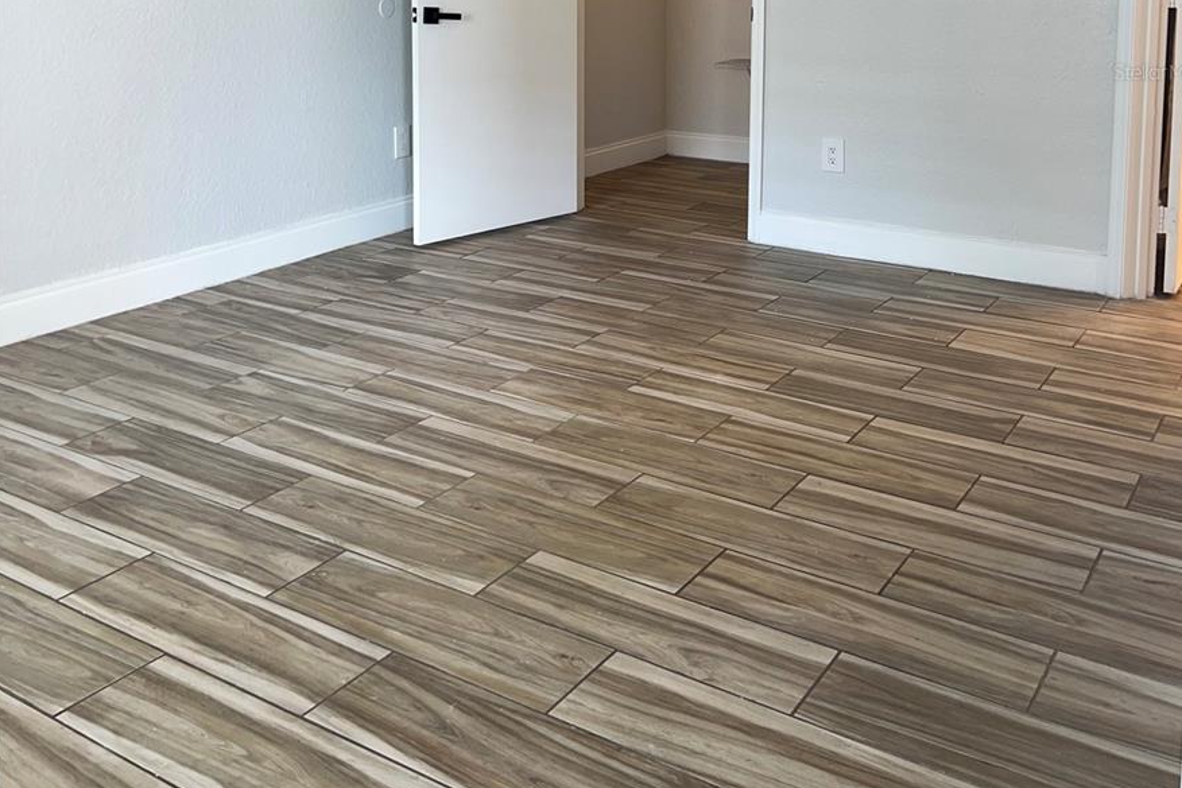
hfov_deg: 51.9
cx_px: 602
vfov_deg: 33.9
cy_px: 71
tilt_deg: -5.5
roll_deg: -0.7
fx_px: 1215
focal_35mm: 37
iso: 40
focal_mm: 5.7
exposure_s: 1/27
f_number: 1.5
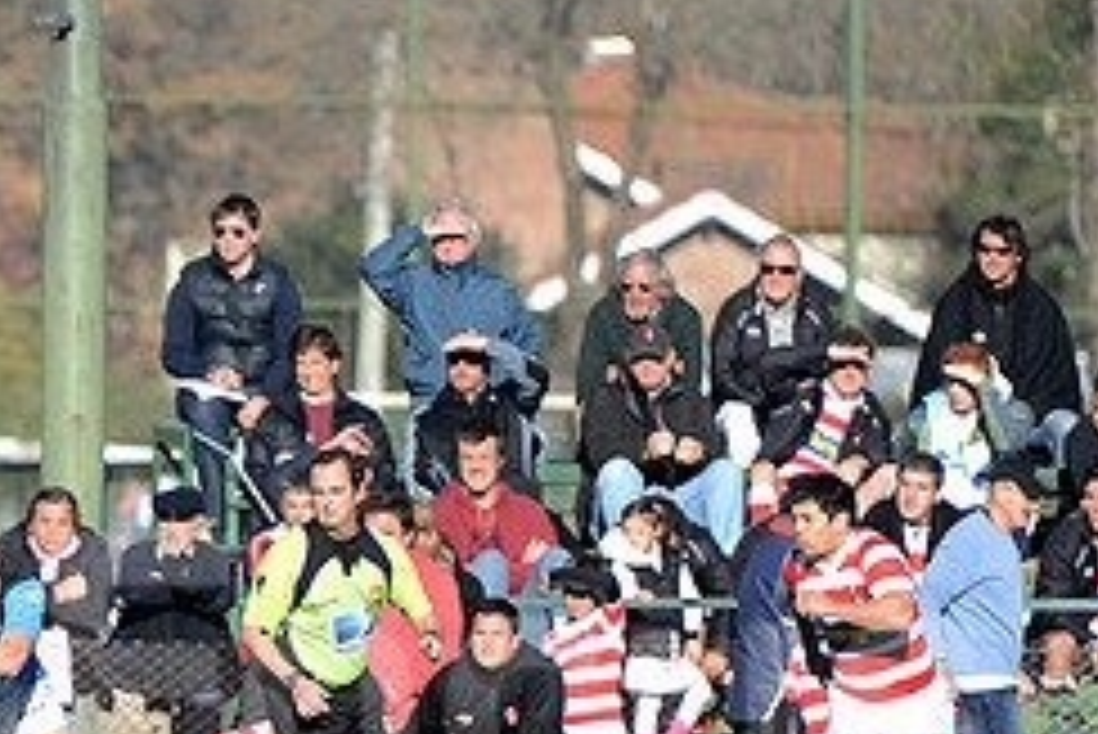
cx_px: -144
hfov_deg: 4.4
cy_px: 669
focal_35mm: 464
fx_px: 14160
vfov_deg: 3.0
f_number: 2.8
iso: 320
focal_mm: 195
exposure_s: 1/2000
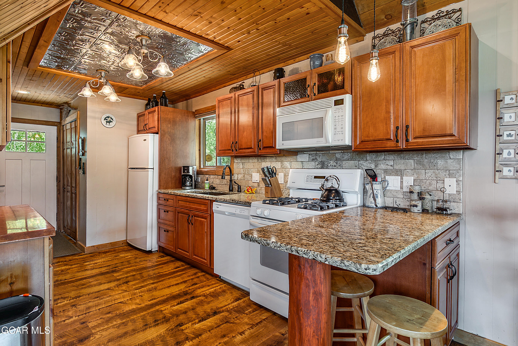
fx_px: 259
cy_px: 173
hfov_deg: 90.0
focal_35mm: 18
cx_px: 259
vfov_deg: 67.4
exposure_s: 1.3
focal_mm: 12
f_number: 10
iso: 100
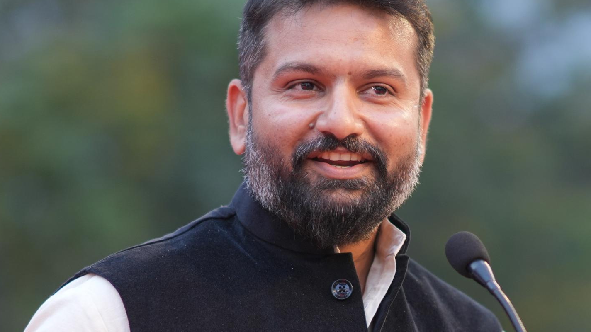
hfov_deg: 9.0
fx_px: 3760
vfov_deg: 5.1
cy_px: 308
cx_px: 473
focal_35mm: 240
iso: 400
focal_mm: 85
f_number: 1.4
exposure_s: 1/250
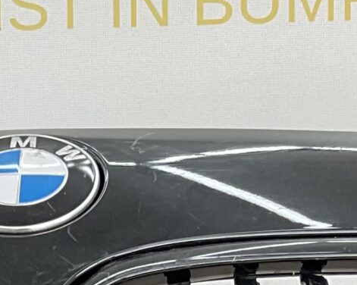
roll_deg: -1.6
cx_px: 0
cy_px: 723
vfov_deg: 8.9
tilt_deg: -16.7
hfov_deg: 12.4
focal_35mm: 154
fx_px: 1626
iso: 32
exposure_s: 1/120
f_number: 1.8
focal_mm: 3
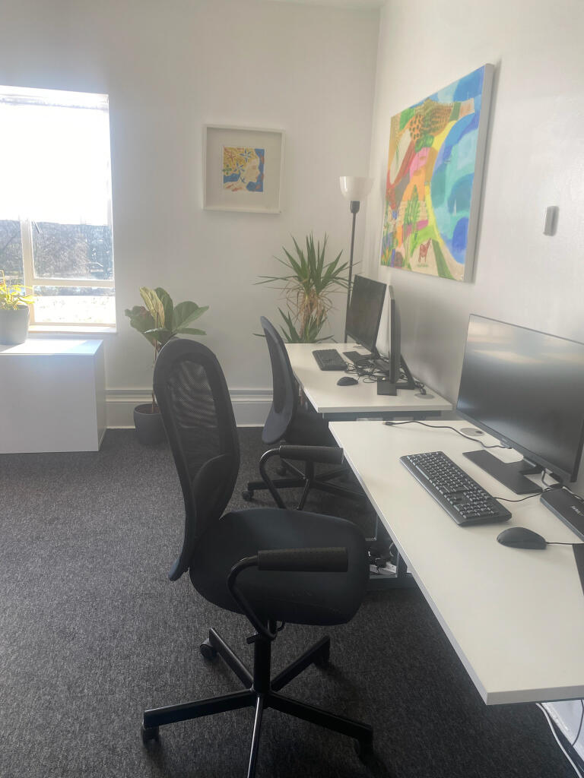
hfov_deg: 53.1
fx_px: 585
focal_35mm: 26
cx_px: 292
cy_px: 389
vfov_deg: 67.3
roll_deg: -3.2
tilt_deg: -13.6
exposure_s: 1/122
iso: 40
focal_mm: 4.25
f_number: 1.8
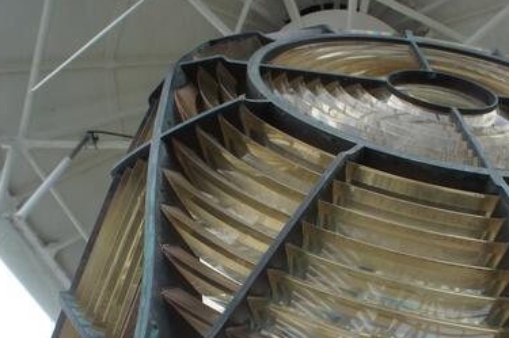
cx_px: 311
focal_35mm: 41
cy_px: 240
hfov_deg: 47.1
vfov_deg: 32.1
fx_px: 579
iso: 200
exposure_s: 1/160
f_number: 4
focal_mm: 16
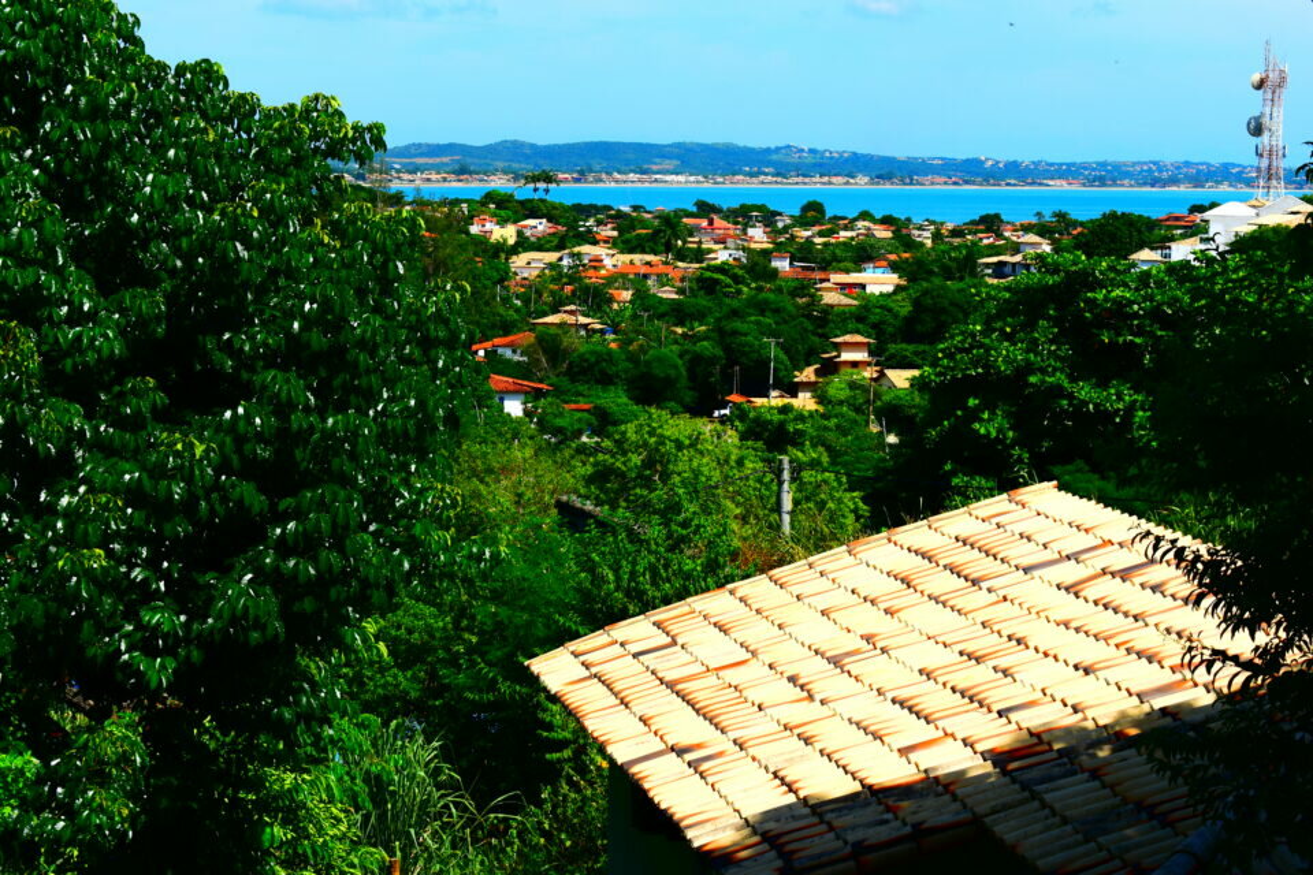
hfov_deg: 24.6
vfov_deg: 16.6
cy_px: 438
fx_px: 3009
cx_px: 656
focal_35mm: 82
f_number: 10
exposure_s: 1/400
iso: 200
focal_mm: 55
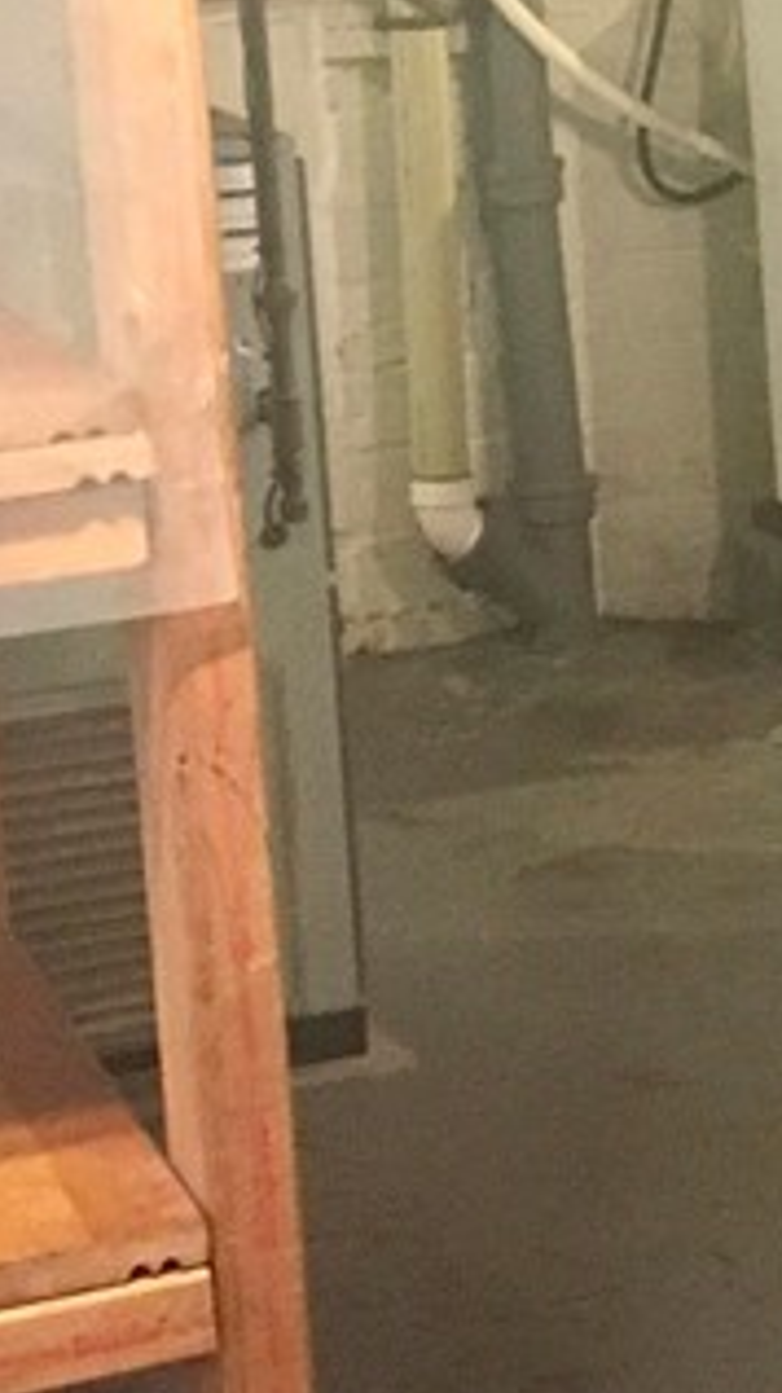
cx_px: 1256
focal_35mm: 102
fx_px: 3765
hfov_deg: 11.3
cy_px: 448
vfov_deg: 20.9
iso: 250
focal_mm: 4.15
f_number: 2.2
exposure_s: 1/15
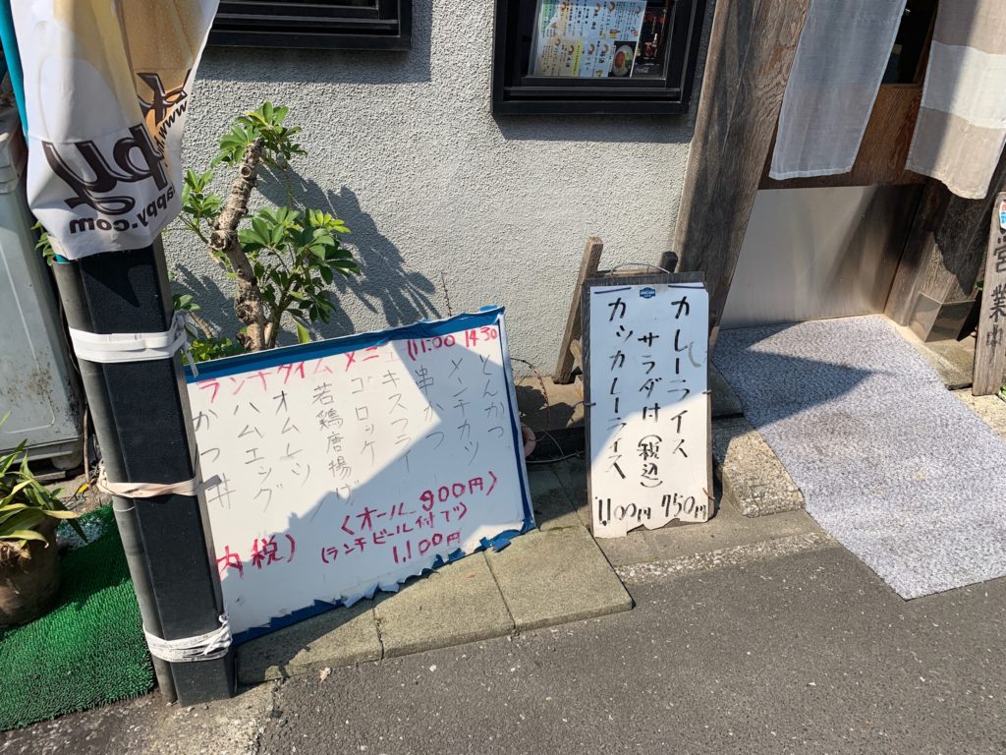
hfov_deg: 67.3
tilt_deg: -28.8
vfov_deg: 53.1
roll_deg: -3.5
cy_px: 378
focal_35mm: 26
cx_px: 503
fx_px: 756
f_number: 1.8
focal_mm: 4.25
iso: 25
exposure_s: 1/1689
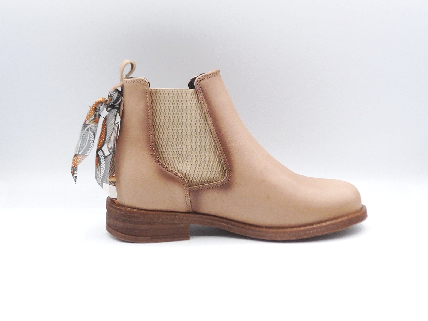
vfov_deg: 29.1
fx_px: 618
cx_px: 214
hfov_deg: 38.2
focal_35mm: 50
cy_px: 160
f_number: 4
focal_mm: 4.9
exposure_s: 1/160
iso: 100
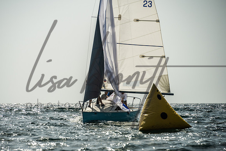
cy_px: 84
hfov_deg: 8.8
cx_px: 96
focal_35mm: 235
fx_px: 1474
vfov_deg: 5.9
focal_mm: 200
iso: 320
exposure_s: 1/2000
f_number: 6.3
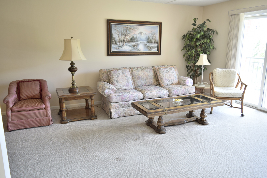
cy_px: 89
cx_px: 134
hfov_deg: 67.4
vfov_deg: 47.9
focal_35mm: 27
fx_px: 200
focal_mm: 18
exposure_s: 1/60
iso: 400
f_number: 4
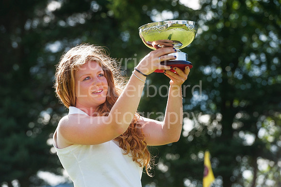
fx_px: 1482
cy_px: 94
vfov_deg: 7.2
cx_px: 140
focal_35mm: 190
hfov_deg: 10.8
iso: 200
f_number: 8
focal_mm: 190
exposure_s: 1/250
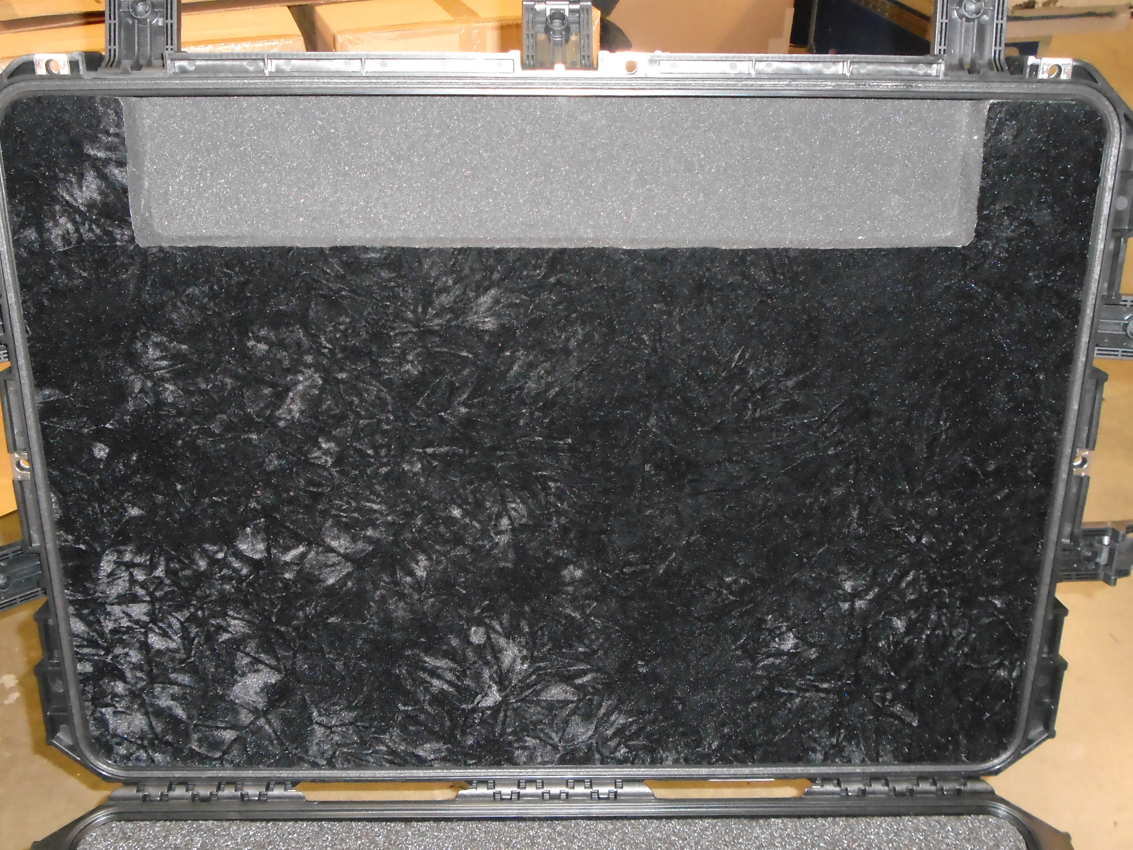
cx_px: 566
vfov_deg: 39.7
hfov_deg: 51.4
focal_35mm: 36
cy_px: 425
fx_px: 1178
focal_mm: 6.4
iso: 640
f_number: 3.8
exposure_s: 1/40
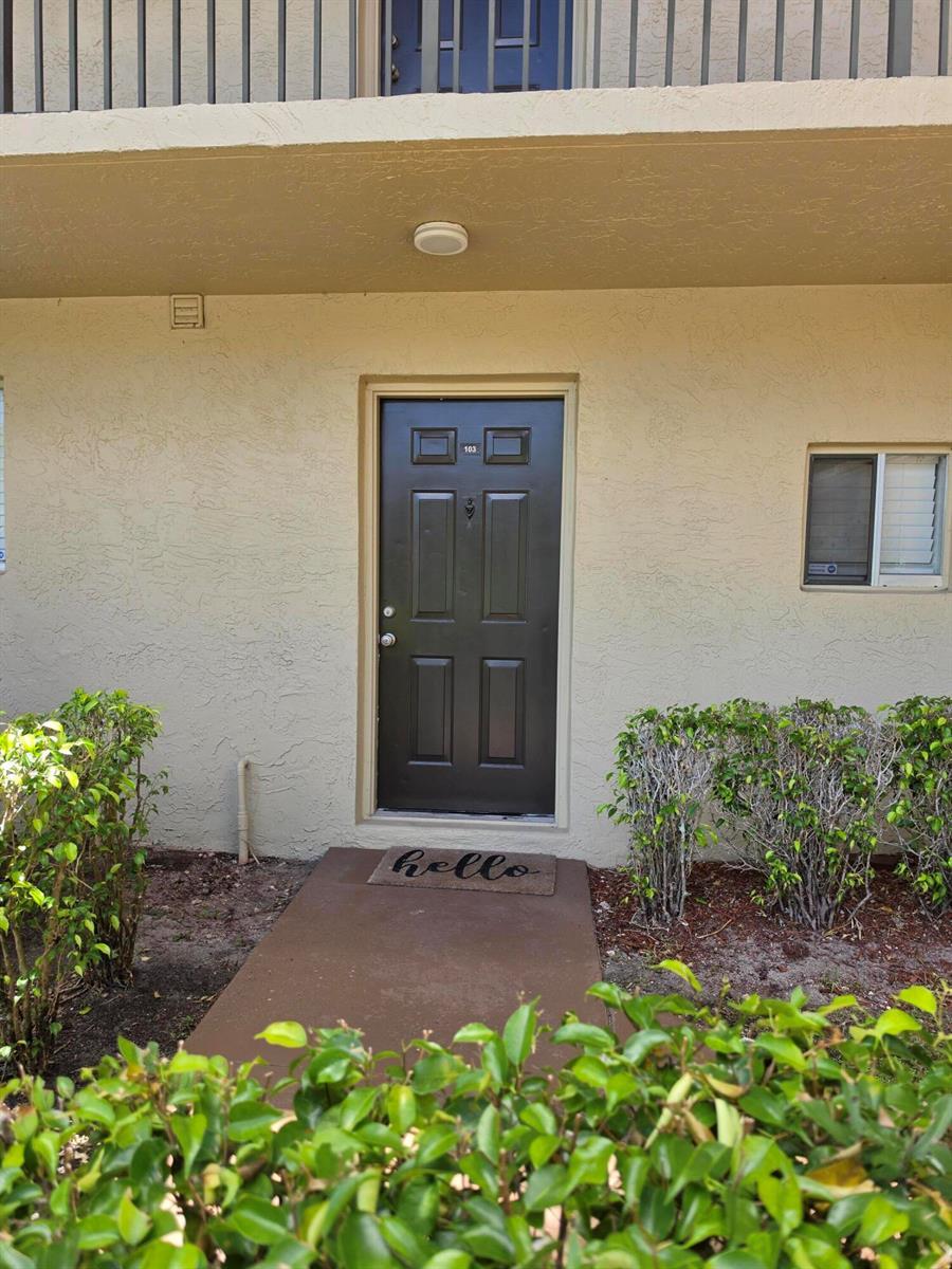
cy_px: 634
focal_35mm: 23
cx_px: 476
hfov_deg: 58.9
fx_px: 843
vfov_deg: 73.9
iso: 25
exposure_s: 1/359
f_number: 1.4
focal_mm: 6.5
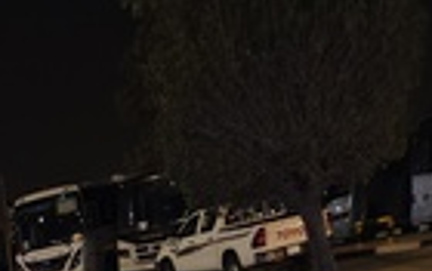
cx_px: -88
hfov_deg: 22.8
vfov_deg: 12.0
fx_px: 979
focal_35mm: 83
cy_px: 691
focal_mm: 5.56
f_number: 1.88
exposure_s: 1/60
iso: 2415
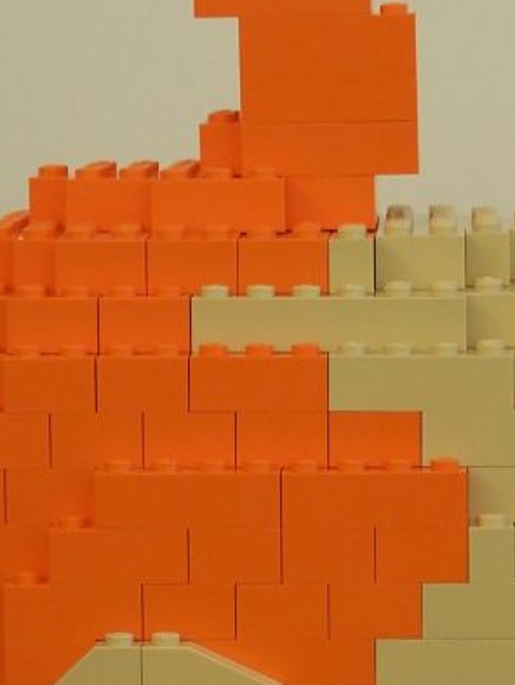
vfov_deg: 9.2
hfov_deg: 7.0
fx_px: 4221
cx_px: 344
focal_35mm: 213
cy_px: 673
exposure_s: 1/125
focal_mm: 13.7
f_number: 3.2
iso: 80
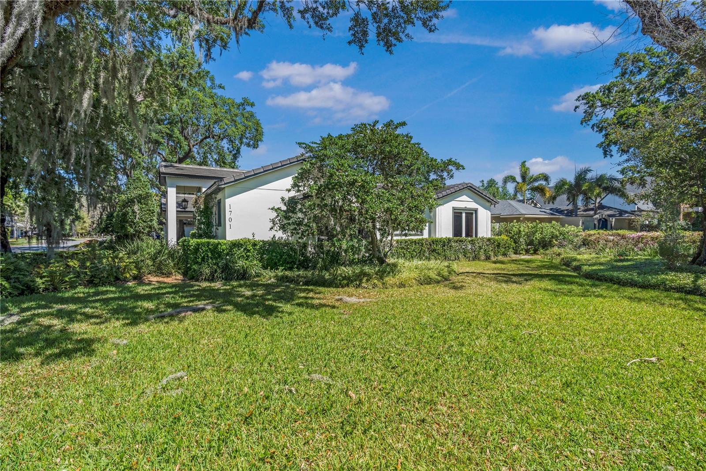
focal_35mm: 16
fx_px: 314
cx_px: 353
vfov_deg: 73.7
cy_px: 236
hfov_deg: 96.7
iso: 400
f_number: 8
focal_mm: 16
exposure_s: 1/250
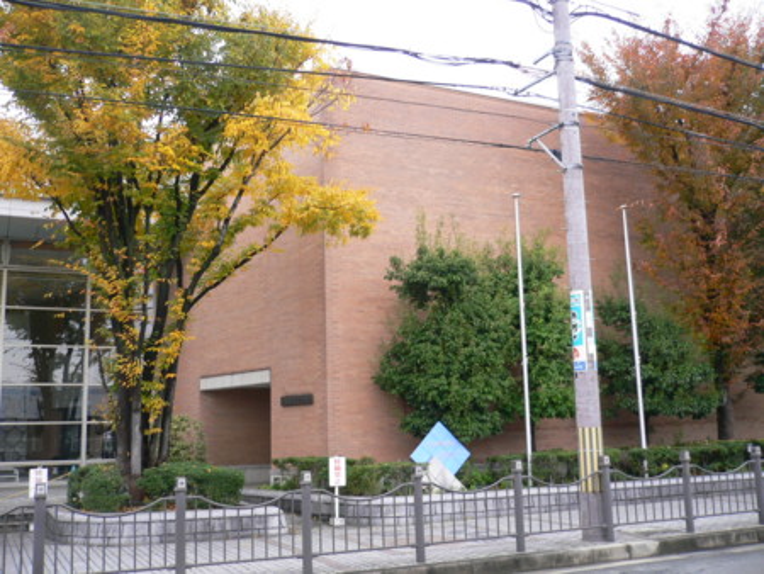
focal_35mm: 35
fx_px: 773
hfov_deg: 52.6
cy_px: 287
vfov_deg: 40.7
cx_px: 382
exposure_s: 1/125
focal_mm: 5.8
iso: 100
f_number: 2.8
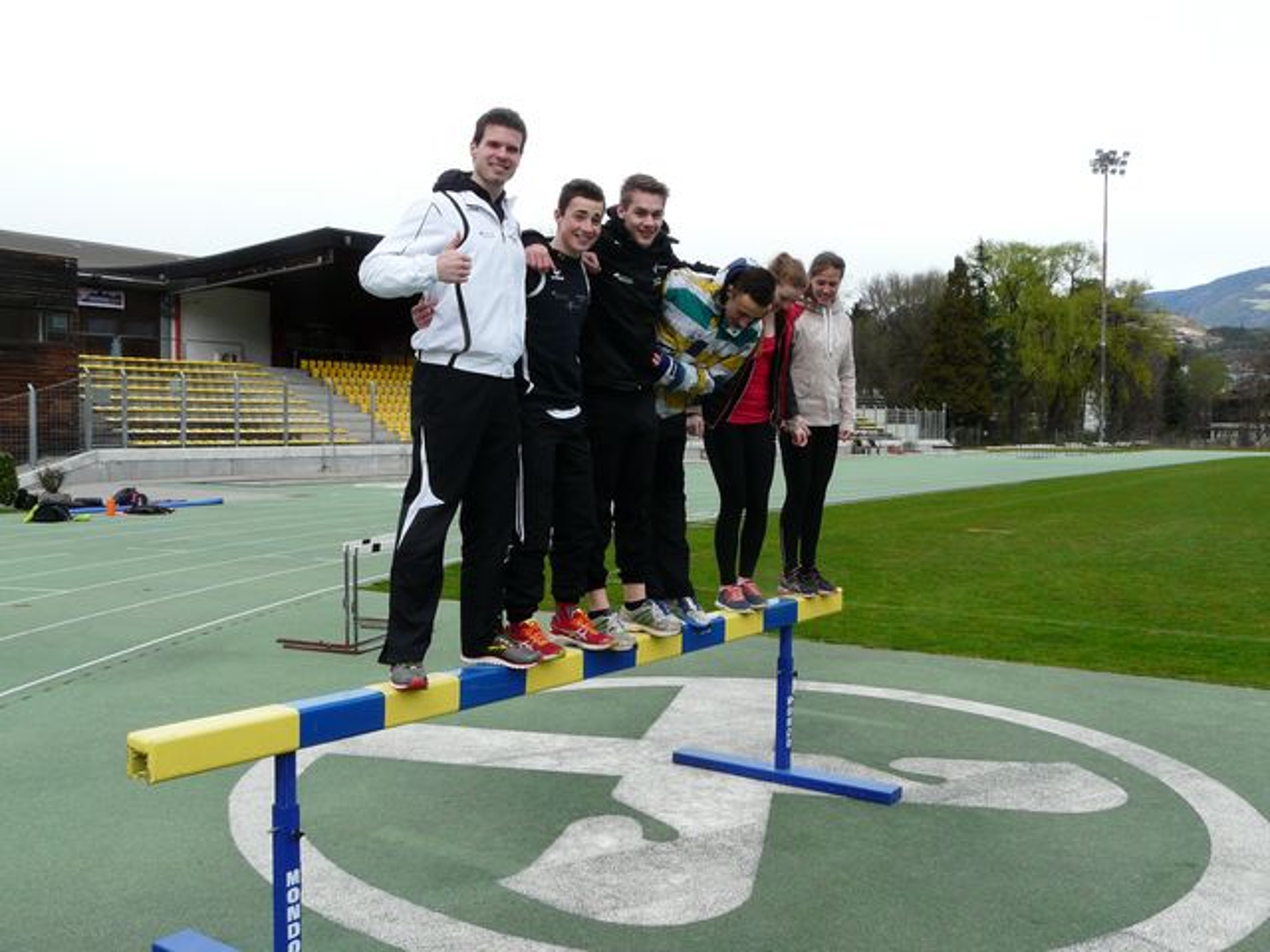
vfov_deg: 44.2
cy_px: 476
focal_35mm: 32
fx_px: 1174
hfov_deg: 56.8
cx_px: 635
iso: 100
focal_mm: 5.3
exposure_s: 1/200
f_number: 5.6
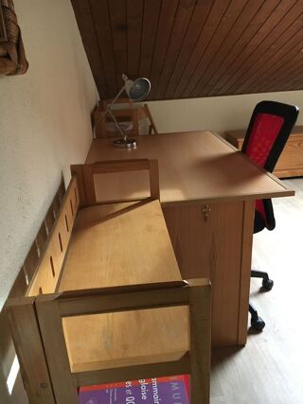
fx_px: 339
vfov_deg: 61.7
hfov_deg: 48.2
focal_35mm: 29
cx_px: 152
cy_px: 202
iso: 200
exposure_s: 1/20
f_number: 2.2
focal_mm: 4.15
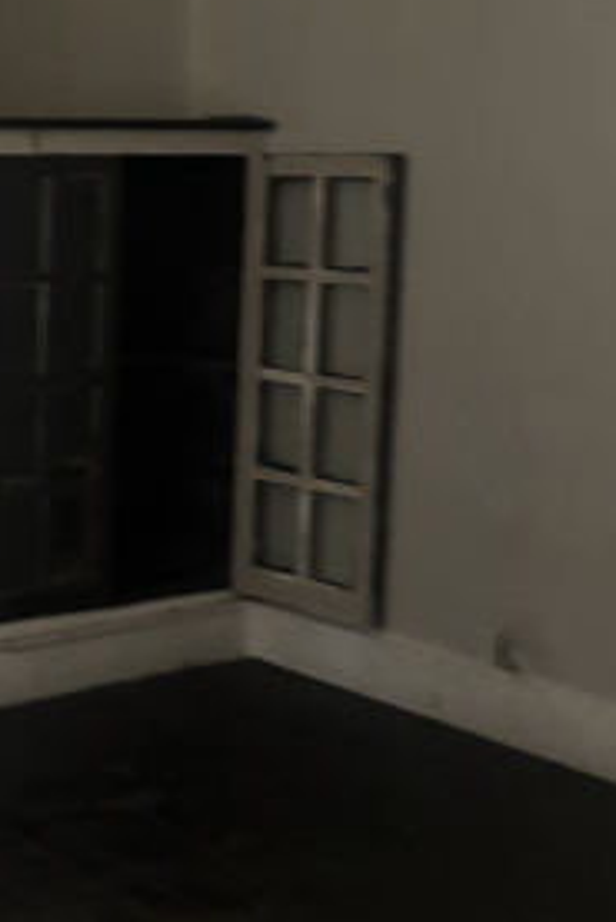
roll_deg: -1.9
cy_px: 353
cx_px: -331
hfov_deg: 18.4
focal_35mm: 65
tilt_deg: -9.0
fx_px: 1666
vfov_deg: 30.8
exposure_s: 1/32
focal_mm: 5.96
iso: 640
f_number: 1.6
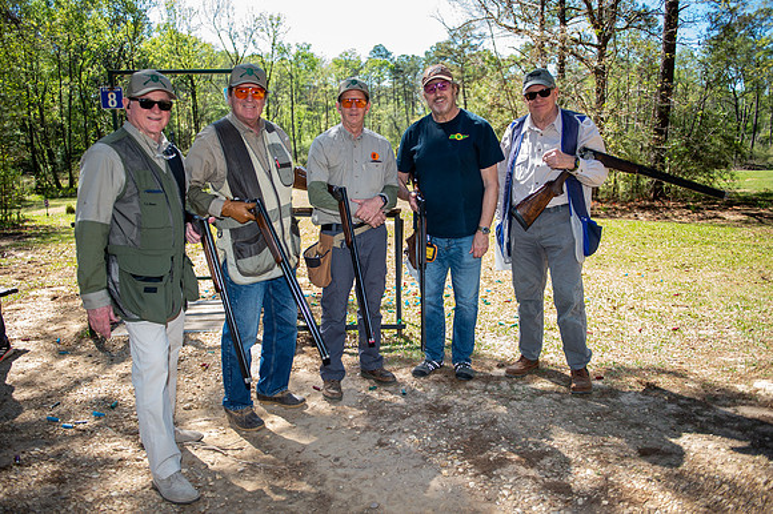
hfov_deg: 69.4
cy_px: 257
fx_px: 558
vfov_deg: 49.5
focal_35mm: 26
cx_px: 386
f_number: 2.8
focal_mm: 26
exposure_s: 1/200
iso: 50
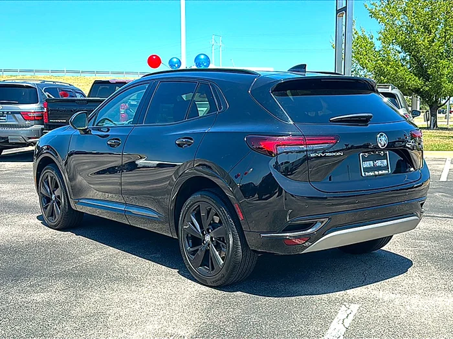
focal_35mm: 38
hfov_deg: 49.0
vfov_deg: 37.7
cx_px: 226
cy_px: 170
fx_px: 497
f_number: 1.78
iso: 80
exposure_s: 1/2037
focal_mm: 6.86
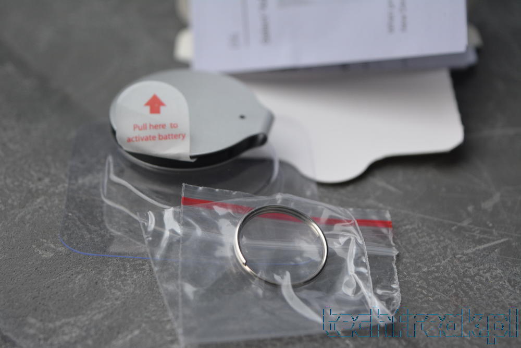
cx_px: 260
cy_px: 174
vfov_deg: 18.9
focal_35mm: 72
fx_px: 1042
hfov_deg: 28.1
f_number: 5.3
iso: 720
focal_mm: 48
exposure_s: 1/60
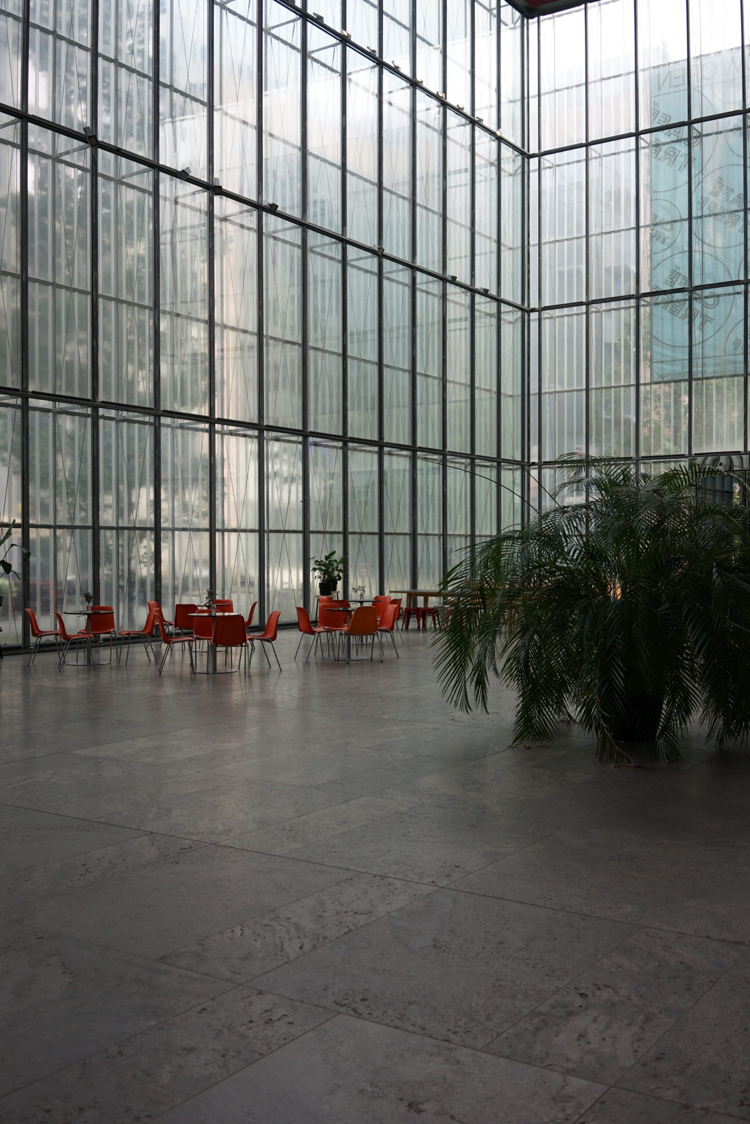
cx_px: 375
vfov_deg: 54.4
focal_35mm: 35
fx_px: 1094
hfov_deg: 37.9
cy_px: 562
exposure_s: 1/160
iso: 400
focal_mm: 35
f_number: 4
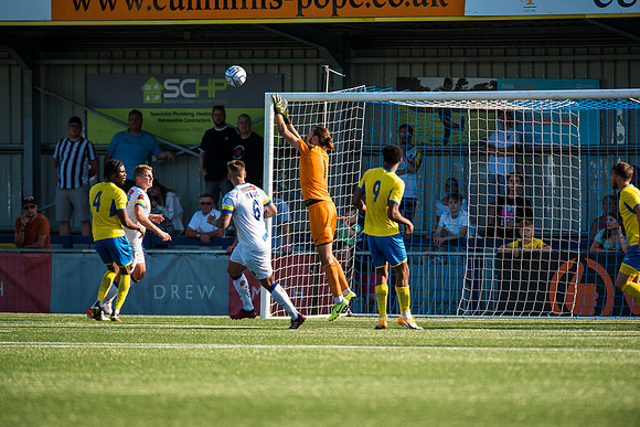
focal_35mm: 400
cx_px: 320
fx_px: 7112
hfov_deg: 5.2
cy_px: 214
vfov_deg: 3.4
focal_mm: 400
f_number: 5
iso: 200
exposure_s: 1/1250
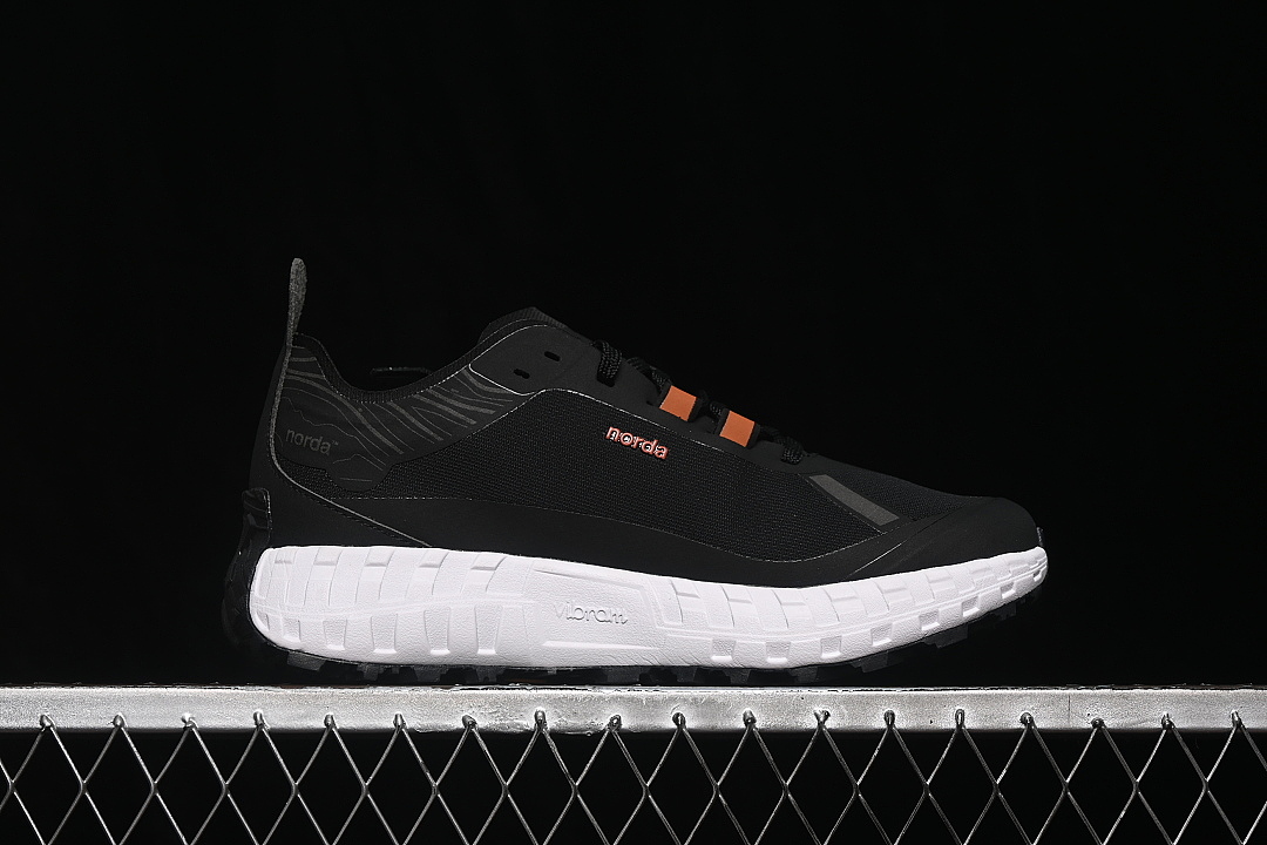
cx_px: 634
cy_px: 422
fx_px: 2639
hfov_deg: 27.0
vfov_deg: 18.2
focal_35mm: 75
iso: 160
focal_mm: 50
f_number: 6.3
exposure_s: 1/60
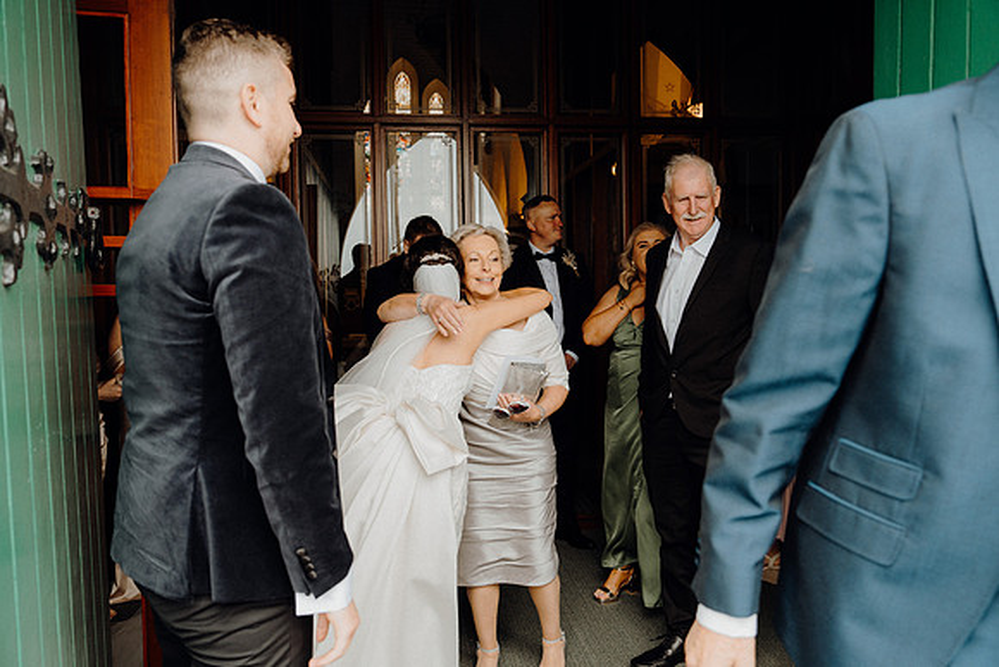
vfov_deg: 48.0
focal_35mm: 27
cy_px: 334
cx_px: 500
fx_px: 749
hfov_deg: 67.4
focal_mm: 27
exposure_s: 1/200
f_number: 3.5
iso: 400
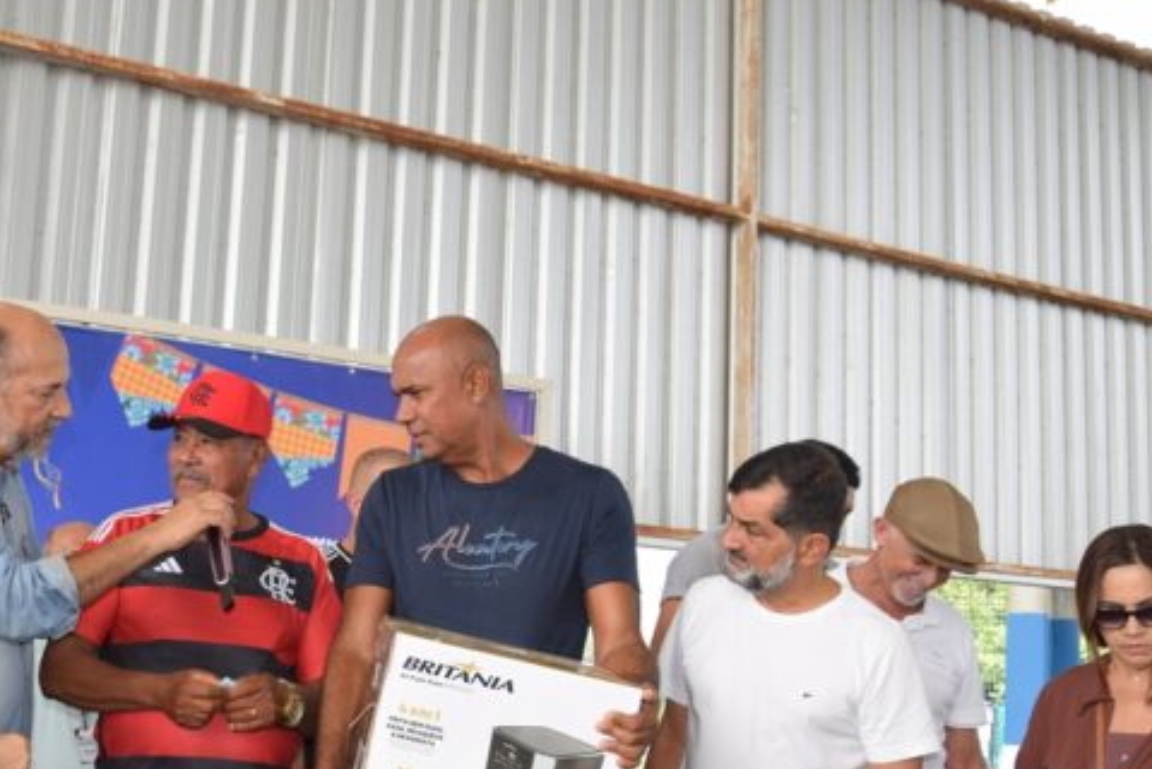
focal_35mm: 49
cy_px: 491
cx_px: 392
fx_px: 1562
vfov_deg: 27.6
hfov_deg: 40.0
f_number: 5.6
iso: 160
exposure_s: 1/125
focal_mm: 21
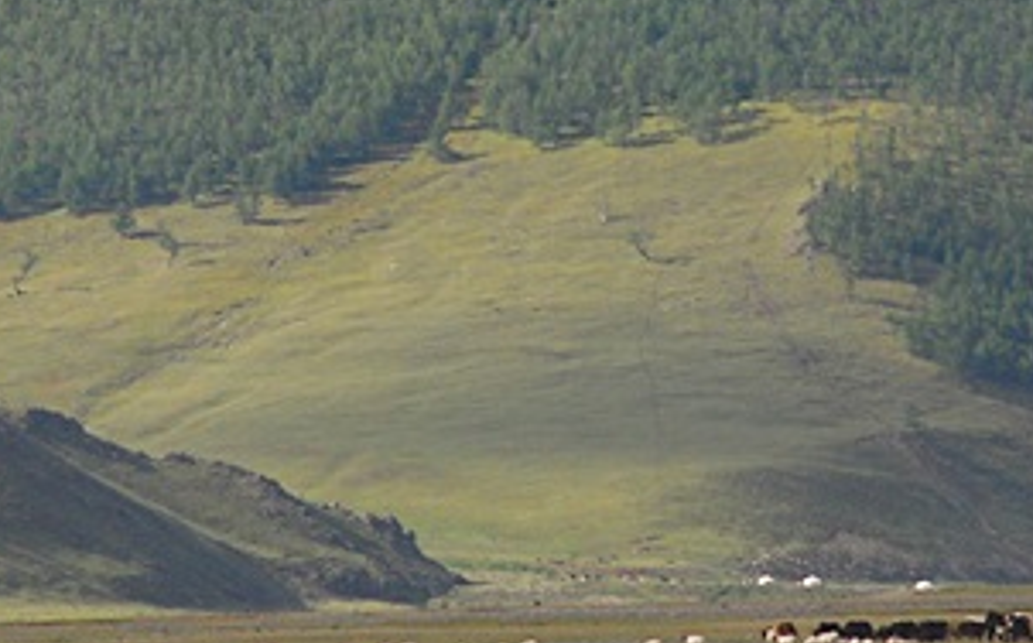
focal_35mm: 548
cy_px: 212
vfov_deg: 2.4
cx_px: 499
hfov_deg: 3.8
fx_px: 15420
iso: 400
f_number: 5.6
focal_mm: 135
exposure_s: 1/1000
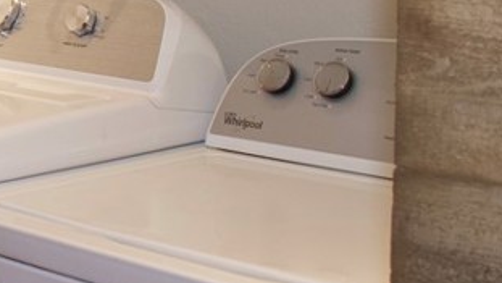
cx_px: -241
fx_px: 1238
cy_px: -46
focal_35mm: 93
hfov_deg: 20.0
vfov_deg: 12.7
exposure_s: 1/60
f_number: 8
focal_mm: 18
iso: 800
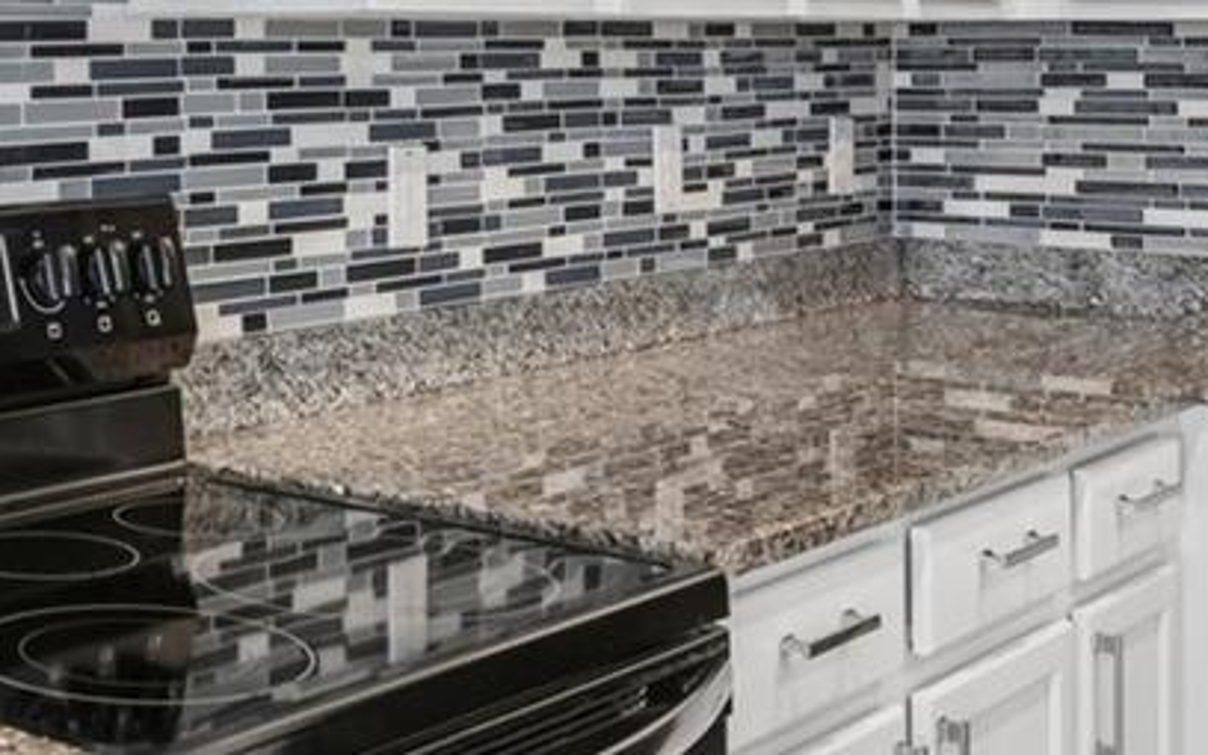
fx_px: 2107
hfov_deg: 28.8
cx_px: -145
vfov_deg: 20.0
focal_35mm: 64
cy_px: 107
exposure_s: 1/6
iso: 400
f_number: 8
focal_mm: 16
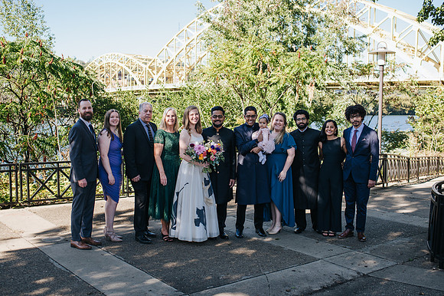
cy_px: 151
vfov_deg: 32.3
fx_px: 510
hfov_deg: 47.1
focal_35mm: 41
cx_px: 220
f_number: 3.2
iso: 100
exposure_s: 1/400
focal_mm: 35
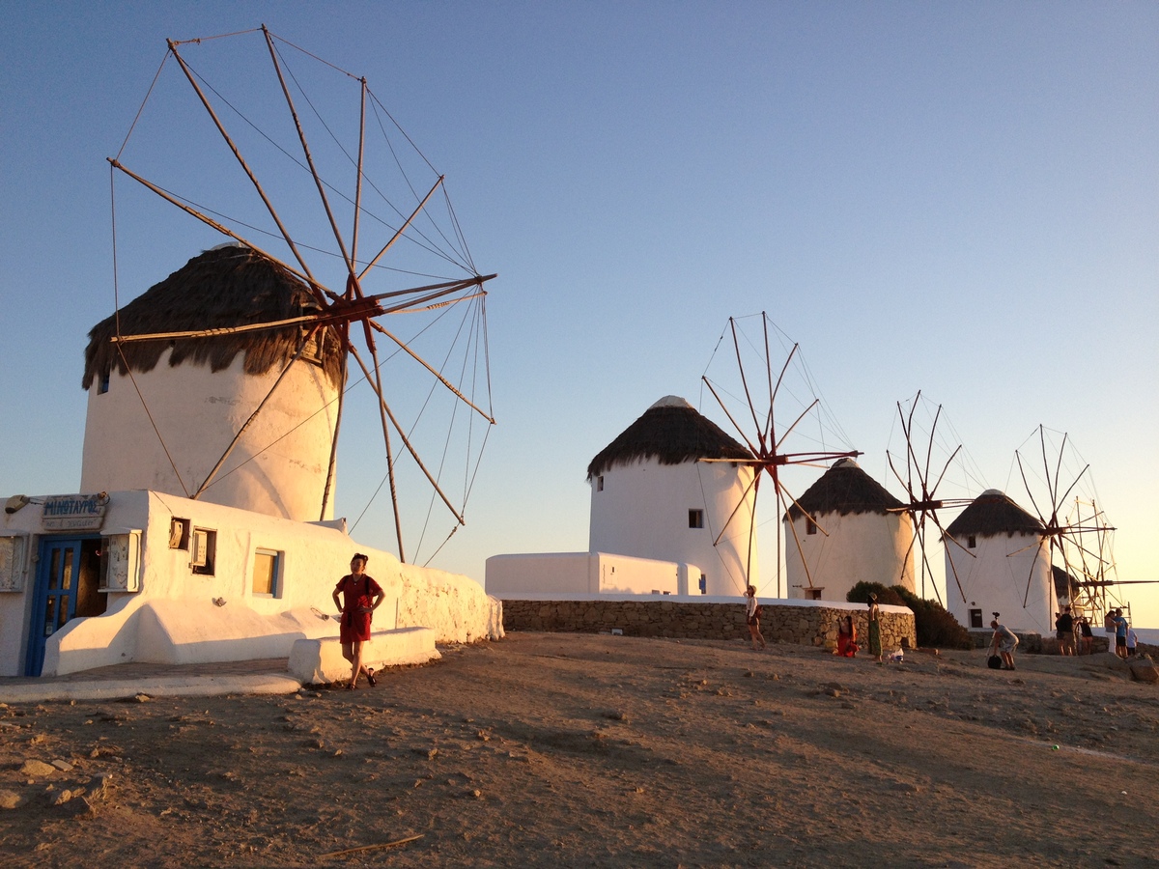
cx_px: 580
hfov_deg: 52.6
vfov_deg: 40.7
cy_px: 434
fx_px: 1172
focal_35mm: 35
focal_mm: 4.28
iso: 50
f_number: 2.4
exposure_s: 1/516
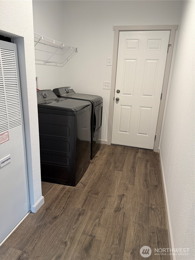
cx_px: 98
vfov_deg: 71.6
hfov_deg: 56.8
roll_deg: -0.3
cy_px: 130
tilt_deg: -17.4
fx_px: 180
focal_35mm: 24
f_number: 1.78
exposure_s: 1/60
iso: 200
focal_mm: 6.76
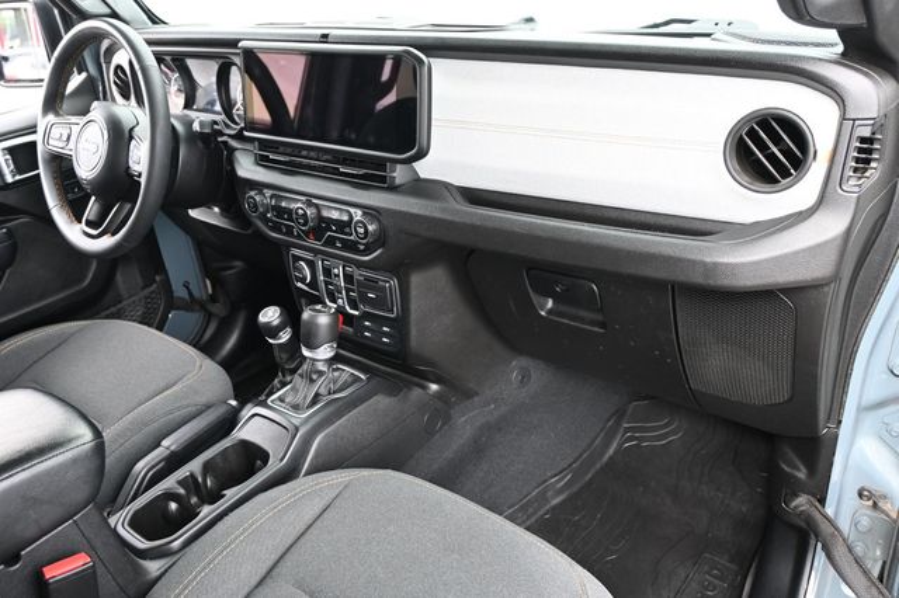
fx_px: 749
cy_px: 299
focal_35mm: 30
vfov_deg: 43.6
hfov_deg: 62.0
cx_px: 450
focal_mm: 20
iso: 400
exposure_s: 1/125
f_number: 3.8
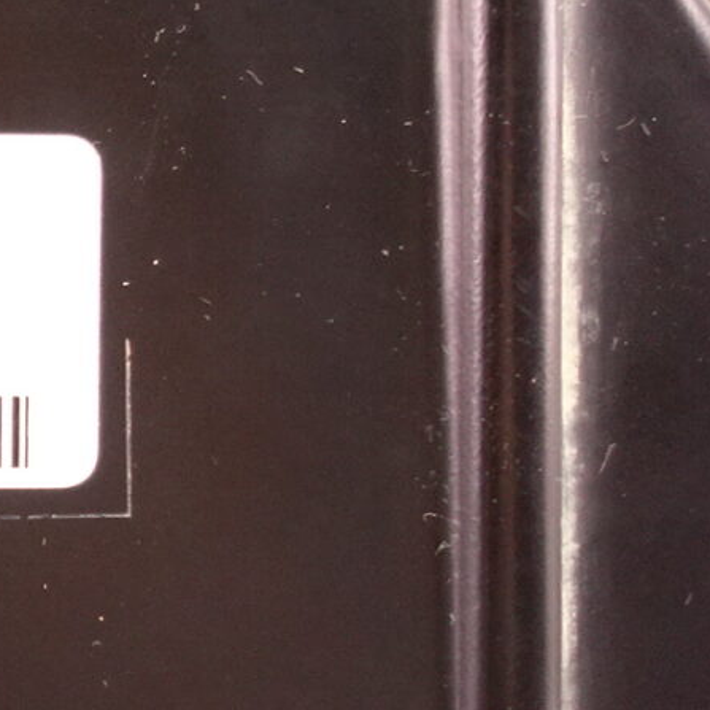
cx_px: -505
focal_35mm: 141
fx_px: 3272
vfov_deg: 12.4
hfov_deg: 11.6
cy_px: 388
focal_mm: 10.63
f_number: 2
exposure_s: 1/40
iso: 800
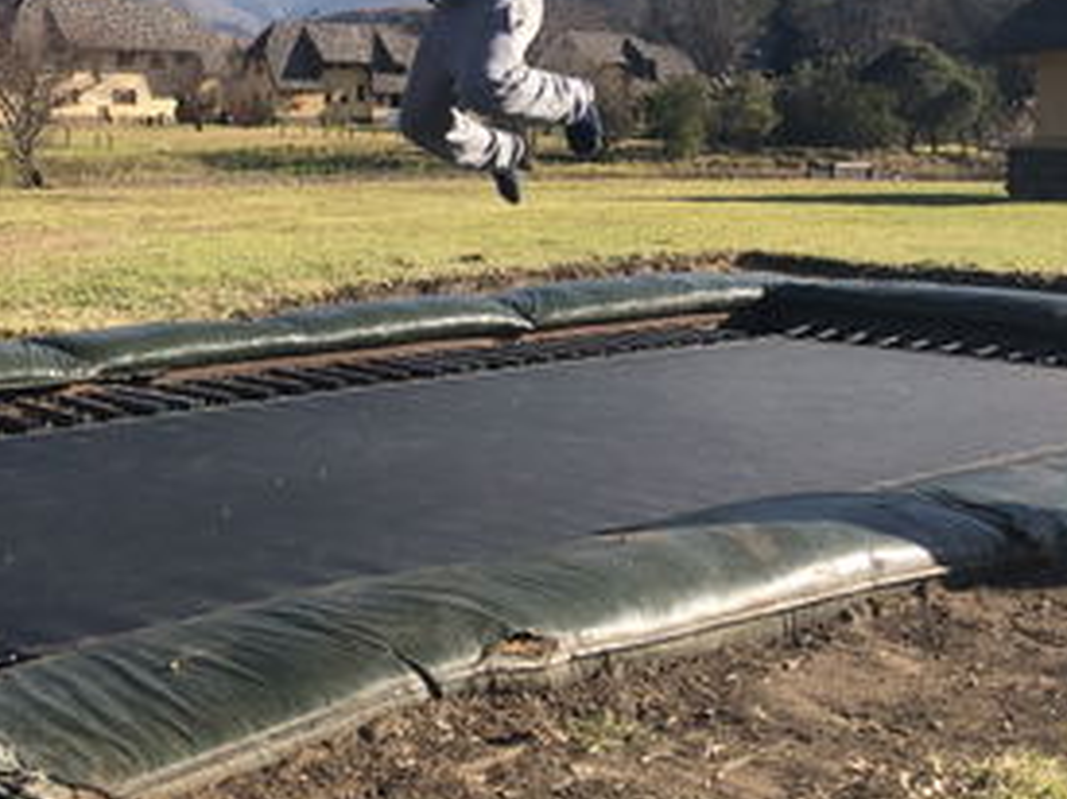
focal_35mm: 57
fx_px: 1756
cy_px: 171
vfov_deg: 25.2
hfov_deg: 33.8
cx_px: 512
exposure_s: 1/1412
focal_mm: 3.99
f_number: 1.8
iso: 20
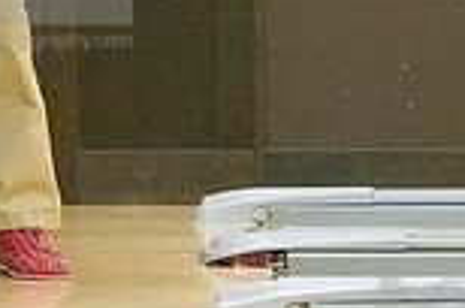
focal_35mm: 491
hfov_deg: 4.2
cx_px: 42
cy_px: -56
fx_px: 6329
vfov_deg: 2.8
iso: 10000
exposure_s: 1/1000
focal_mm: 130
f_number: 4.5
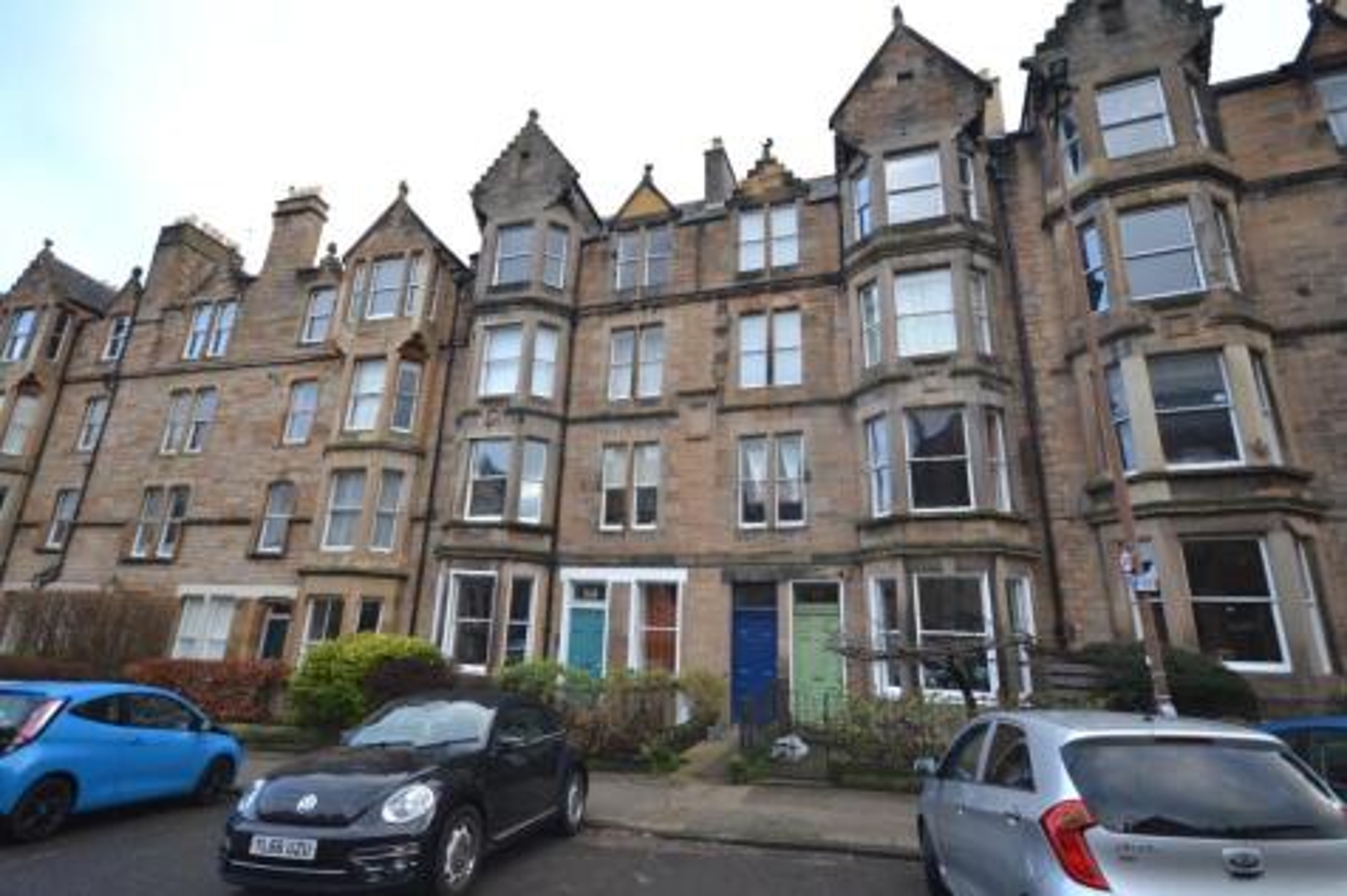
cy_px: 448
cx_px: 674
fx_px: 645
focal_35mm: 17
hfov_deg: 92.5
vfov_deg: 69.6
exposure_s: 1/125
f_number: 5.6
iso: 280
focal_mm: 11.5
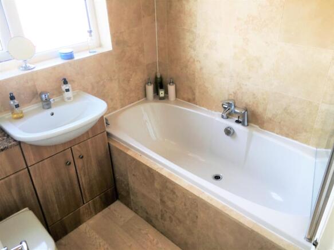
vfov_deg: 48.2
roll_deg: +2.0
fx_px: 280
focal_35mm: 29
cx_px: 167
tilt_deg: -31.3
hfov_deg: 61.7
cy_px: 125
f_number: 2.2
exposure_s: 1/39
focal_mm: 4.15
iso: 25
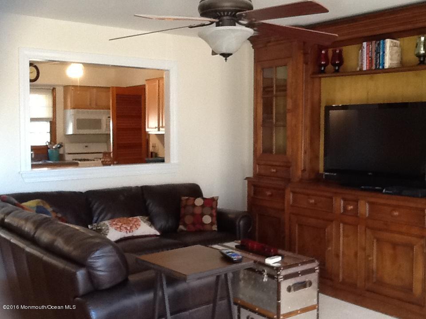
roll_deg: +1.0
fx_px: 541
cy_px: 160
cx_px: 213
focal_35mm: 44
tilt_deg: -3.6
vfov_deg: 32.9
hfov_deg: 42.9
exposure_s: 1/30
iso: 125
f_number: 2.4
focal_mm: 2.03
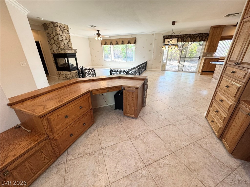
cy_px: 94
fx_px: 101
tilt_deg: -23.9
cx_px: 125
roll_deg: +0.2
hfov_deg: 102.1
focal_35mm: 14
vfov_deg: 85.7
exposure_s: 1/120
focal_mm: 2.22
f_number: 2.2
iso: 160
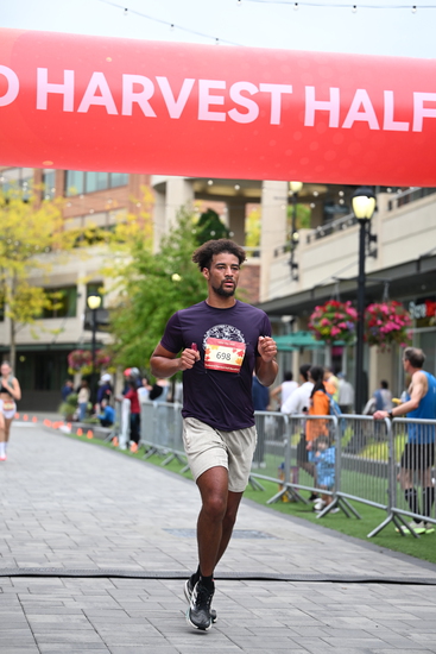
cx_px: 218
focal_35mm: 83
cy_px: 327
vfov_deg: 24.5
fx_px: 1507
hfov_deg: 16.5
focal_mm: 83
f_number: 2.8
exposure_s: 1/2000
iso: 640
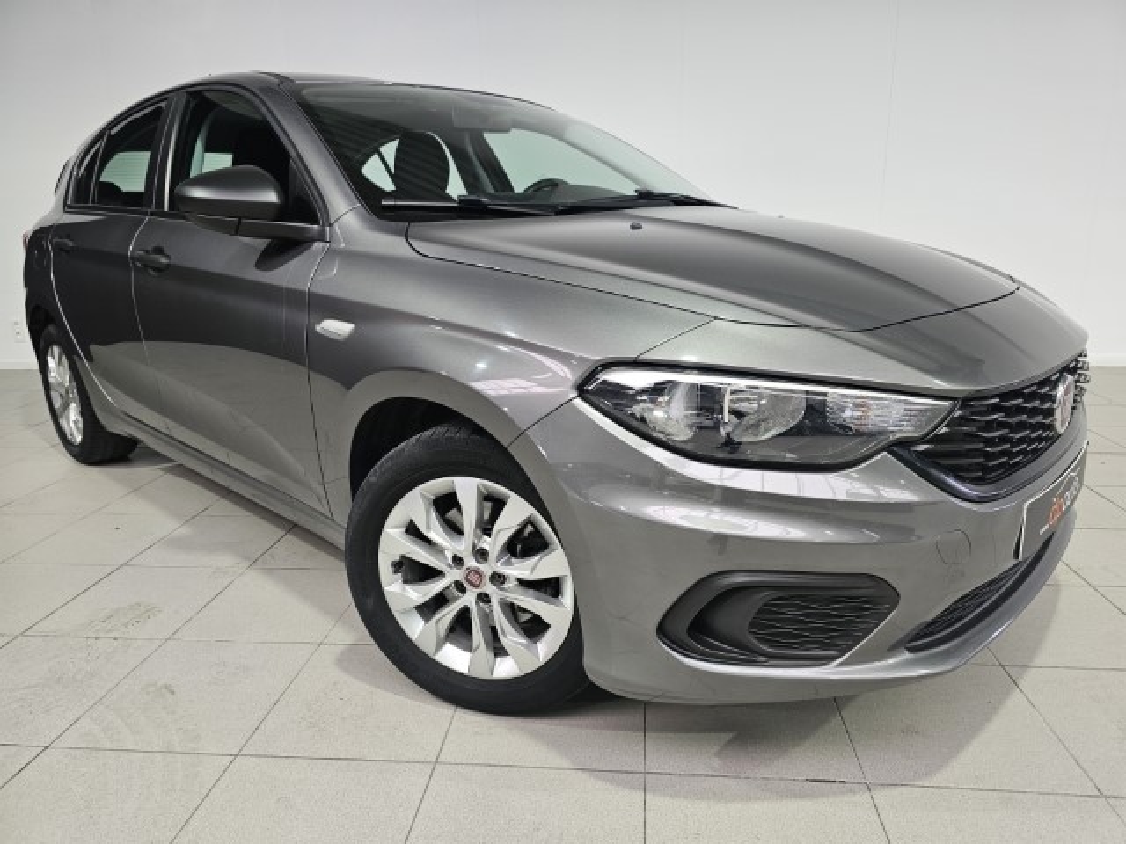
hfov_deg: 73.9
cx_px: 563
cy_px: 422
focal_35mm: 23
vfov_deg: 58.9
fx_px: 748
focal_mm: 6.3
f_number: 1.7
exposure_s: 1/180
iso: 125
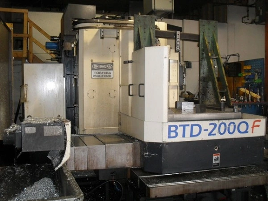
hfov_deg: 52.6
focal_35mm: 35
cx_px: 134
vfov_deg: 40.7
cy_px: 100
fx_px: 271
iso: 200
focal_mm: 6.3
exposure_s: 1/45
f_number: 3.2
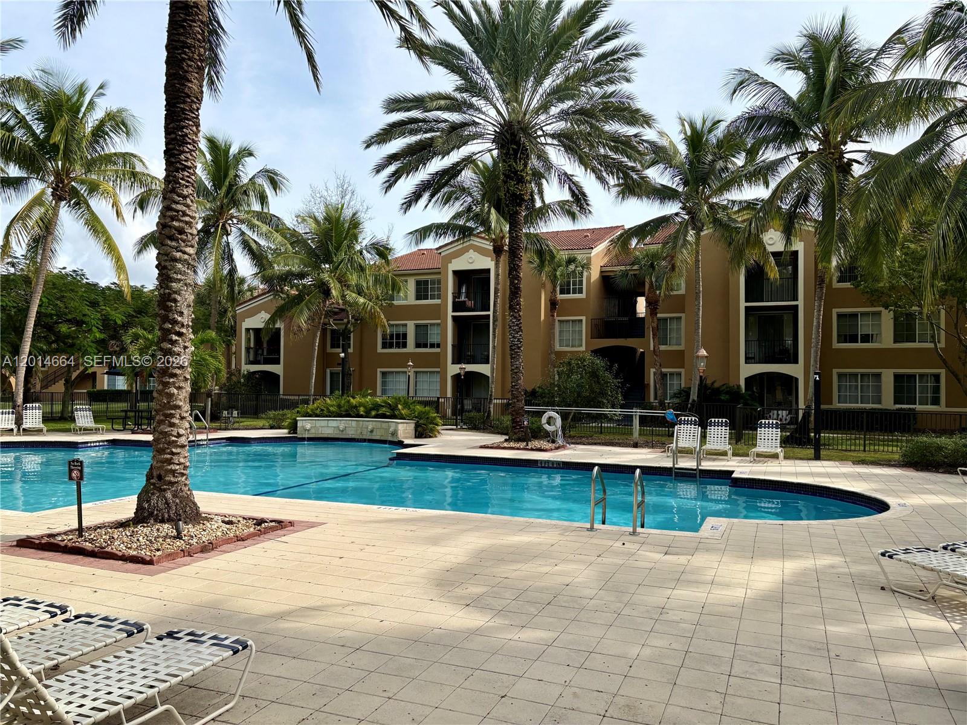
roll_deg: +0.5
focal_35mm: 26
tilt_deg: +0.9
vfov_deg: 53.1
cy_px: 362
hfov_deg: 67.3
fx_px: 726
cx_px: 484
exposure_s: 1/2747
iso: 50
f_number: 1.6
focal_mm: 5.96
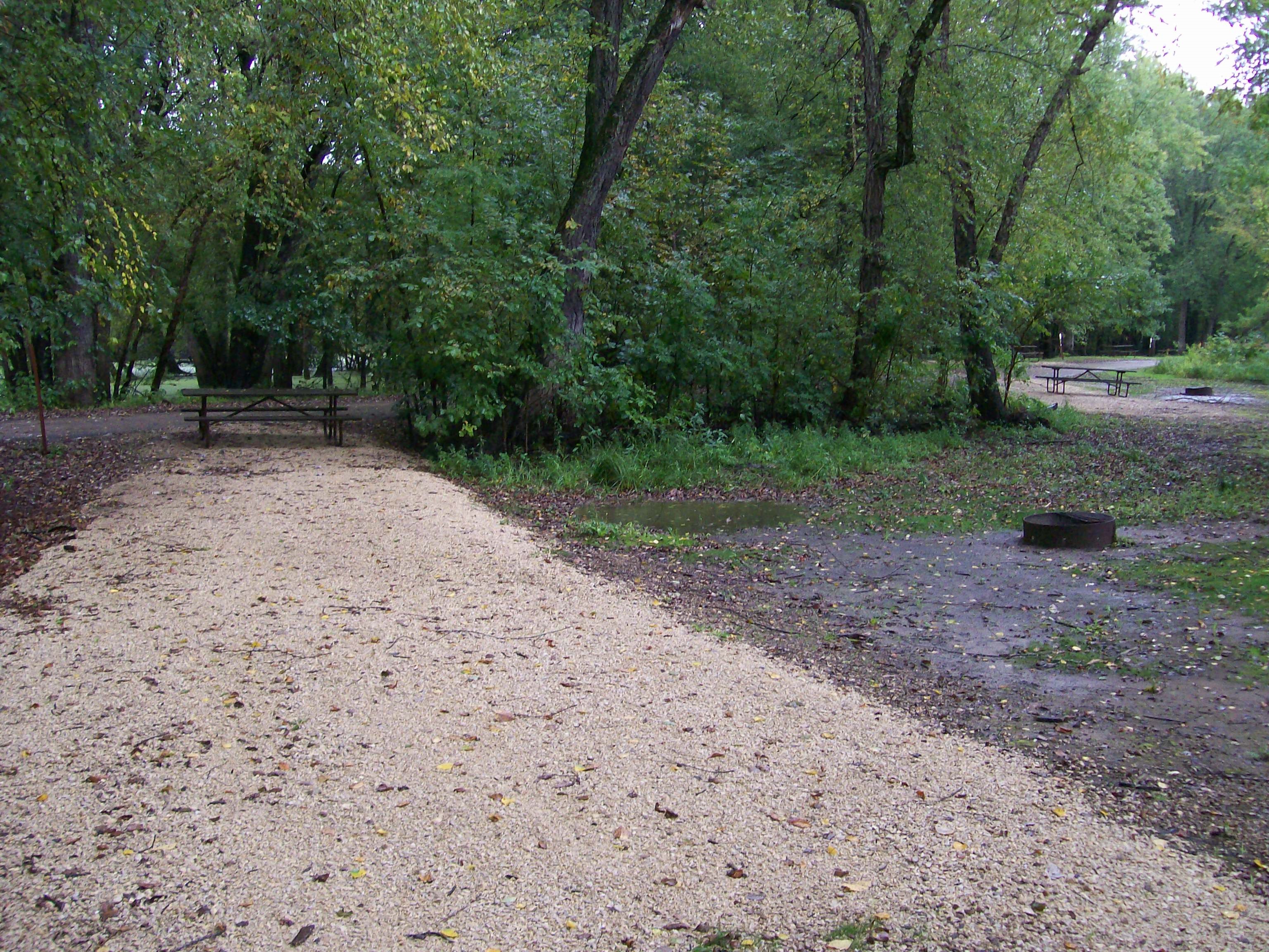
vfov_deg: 39.7
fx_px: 1320
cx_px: 634
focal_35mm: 36
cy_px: 476
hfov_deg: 51.4
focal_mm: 6
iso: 160
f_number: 2.7
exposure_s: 1/30.7
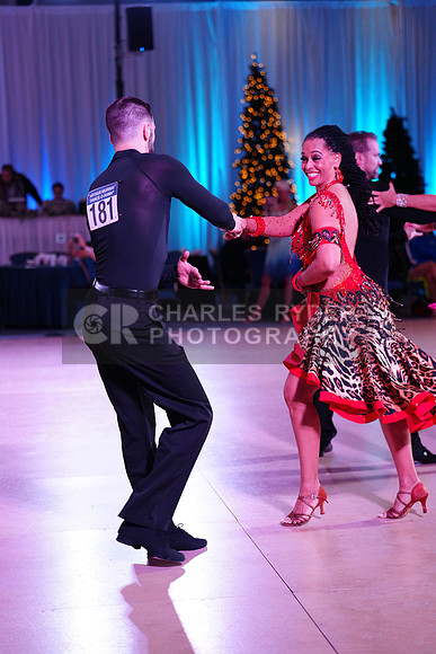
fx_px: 1362
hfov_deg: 18.2
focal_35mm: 75
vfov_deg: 27.0
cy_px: 327
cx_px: 218
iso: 2000
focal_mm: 75
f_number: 2.8
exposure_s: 1/500
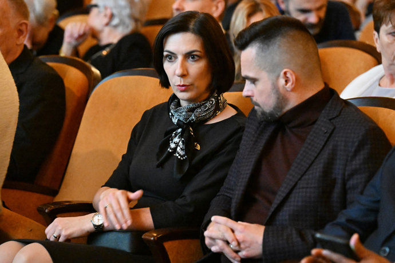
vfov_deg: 8.1
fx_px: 1865
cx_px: 198
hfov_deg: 12.1
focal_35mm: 170
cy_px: 132
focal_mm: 170
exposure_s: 1/80
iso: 25600
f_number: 4.5
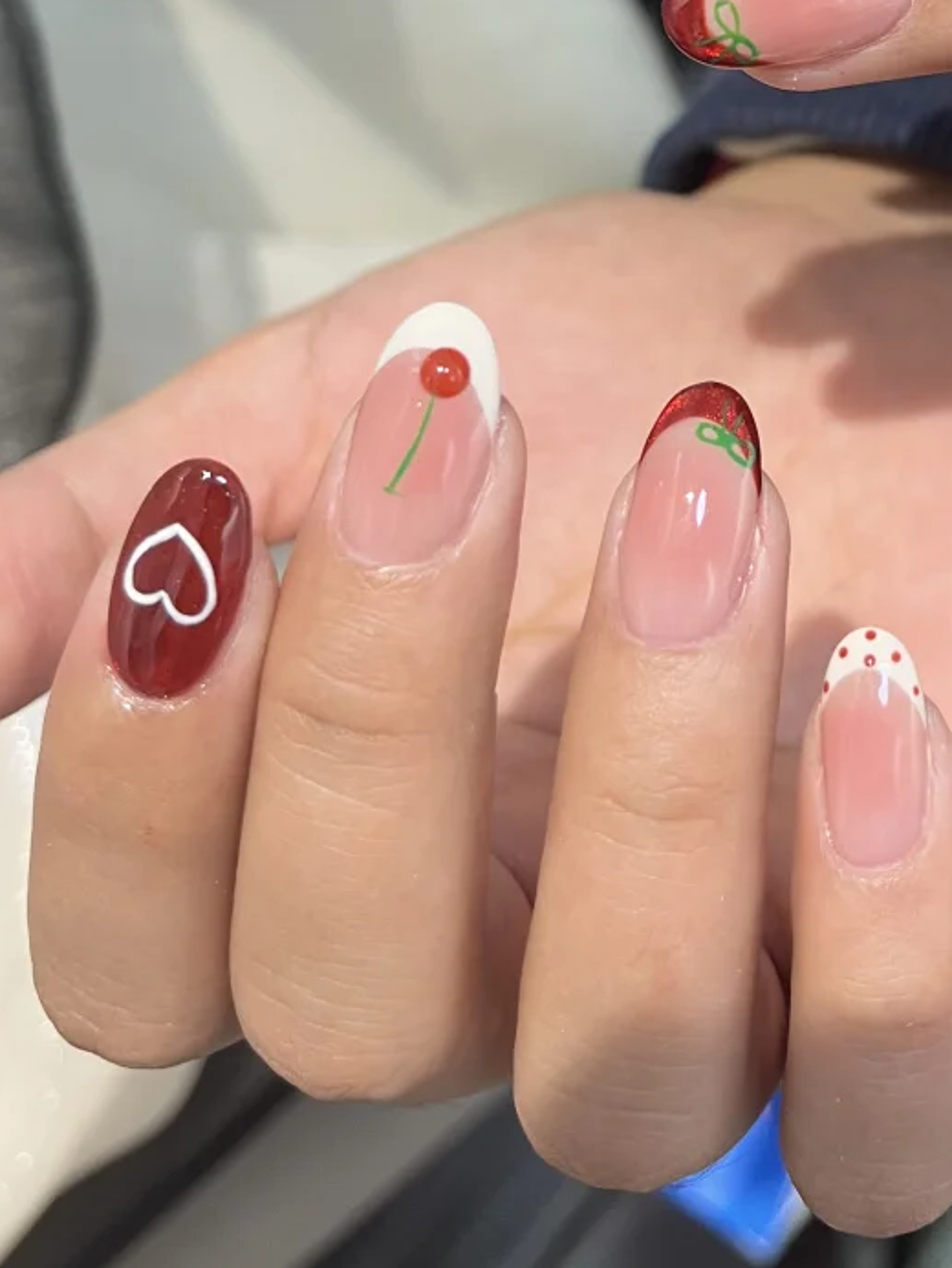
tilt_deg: -24.0
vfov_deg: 32.8
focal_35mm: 54
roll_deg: -0.6
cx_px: 698
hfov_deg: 26.7
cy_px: 16
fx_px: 1980
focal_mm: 5.1
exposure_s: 1/50
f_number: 1.6
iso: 80
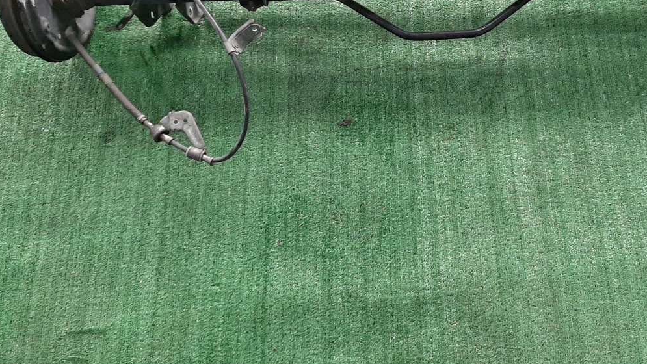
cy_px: 79
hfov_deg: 48.4
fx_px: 703
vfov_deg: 28.5
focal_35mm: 41
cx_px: 444
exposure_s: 1/50
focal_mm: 3.93
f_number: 1.7
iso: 124
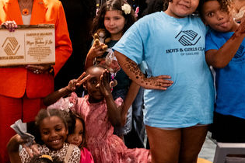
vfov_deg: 17.5
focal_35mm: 78
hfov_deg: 24.5
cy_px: 78
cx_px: -13
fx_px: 531
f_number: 2.8
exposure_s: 1/100
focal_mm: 24
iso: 2500
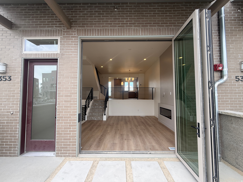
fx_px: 98
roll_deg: -0.1
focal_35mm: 14
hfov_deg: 102.1
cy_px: 91
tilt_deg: +2.8
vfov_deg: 85.7
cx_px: 122
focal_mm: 2.22
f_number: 2.2
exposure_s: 1/120
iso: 80
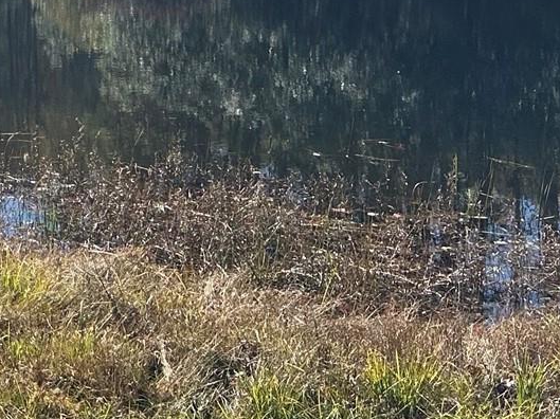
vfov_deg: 15.3
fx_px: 1503
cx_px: -294
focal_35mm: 93
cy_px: -81
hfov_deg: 18.5
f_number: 1.78
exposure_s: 1/3472
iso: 80
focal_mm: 6.86
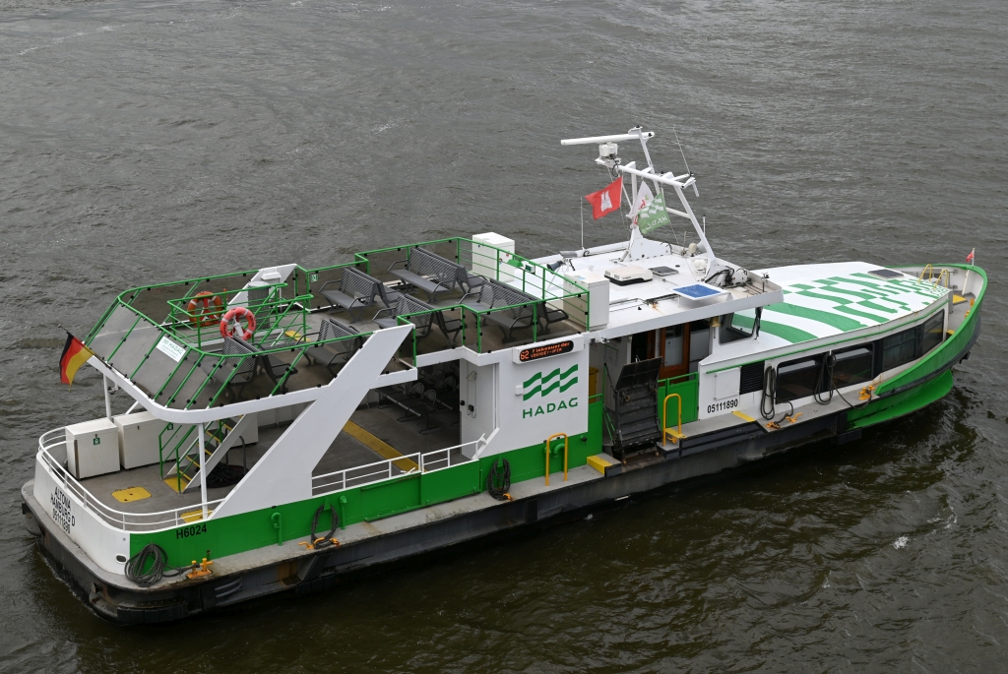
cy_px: 337
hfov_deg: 38.2
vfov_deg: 26.1
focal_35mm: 52
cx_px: 504
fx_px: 1457
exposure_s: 1/320
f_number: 6.3
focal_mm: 52
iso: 100
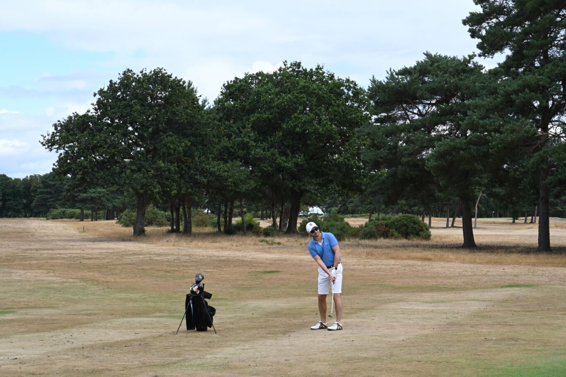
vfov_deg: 19.4
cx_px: 283
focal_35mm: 70
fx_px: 1100
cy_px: 188
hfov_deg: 28.9
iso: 200
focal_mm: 70
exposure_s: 1/100
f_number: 16
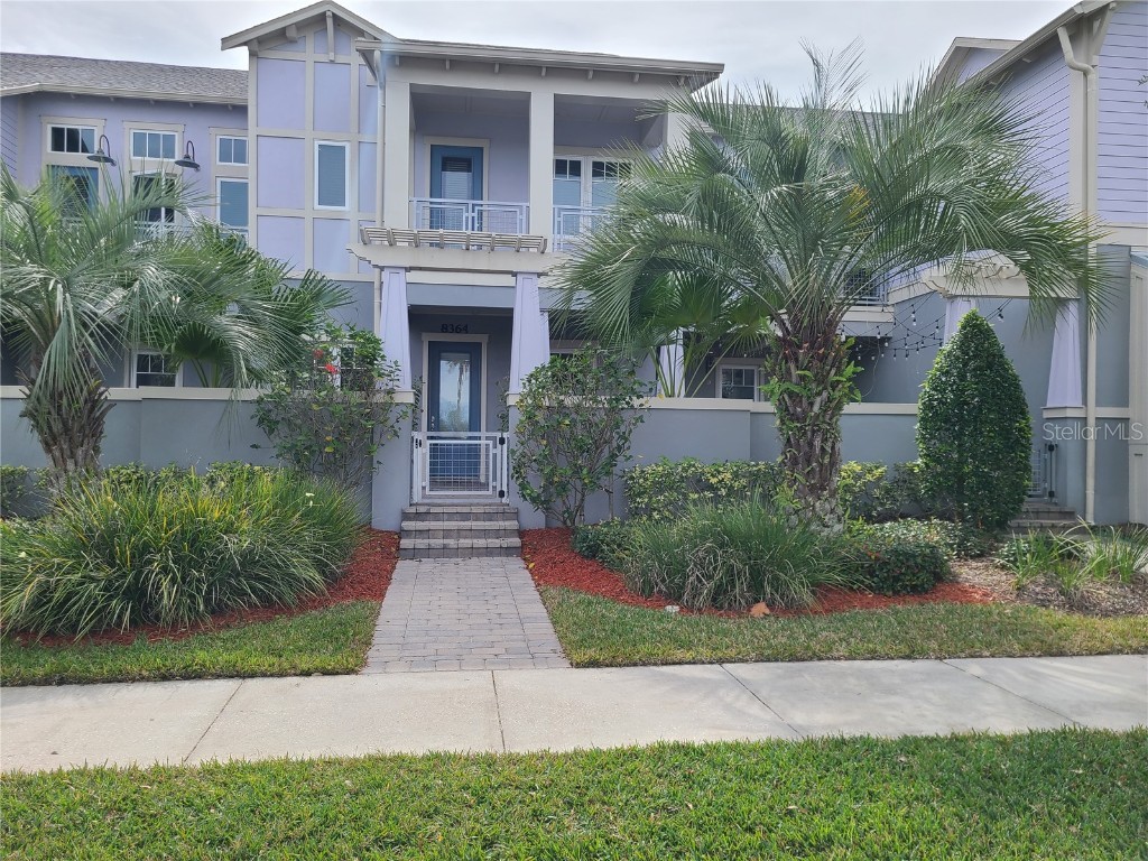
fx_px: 862
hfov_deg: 67.3
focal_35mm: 26
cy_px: 430
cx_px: 574
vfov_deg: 53.1
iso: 40
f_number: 1.8
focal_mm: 5.4
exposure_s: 1/1269
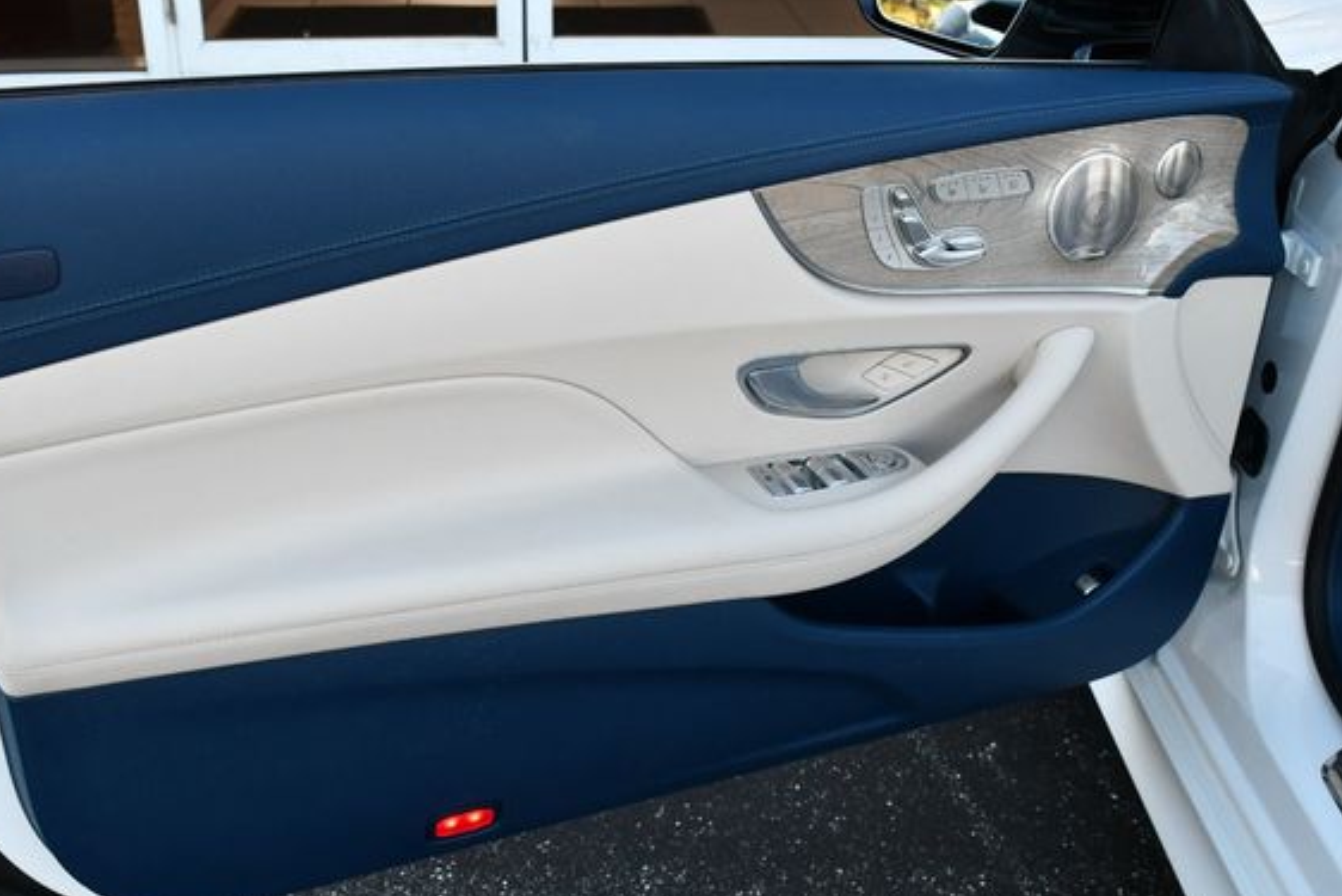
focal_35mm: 41
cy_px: 507
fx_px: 1529
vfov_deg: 32.6
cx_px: 616
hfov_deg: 47.4
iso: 400
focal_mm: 18
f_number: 5
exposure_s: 1/250
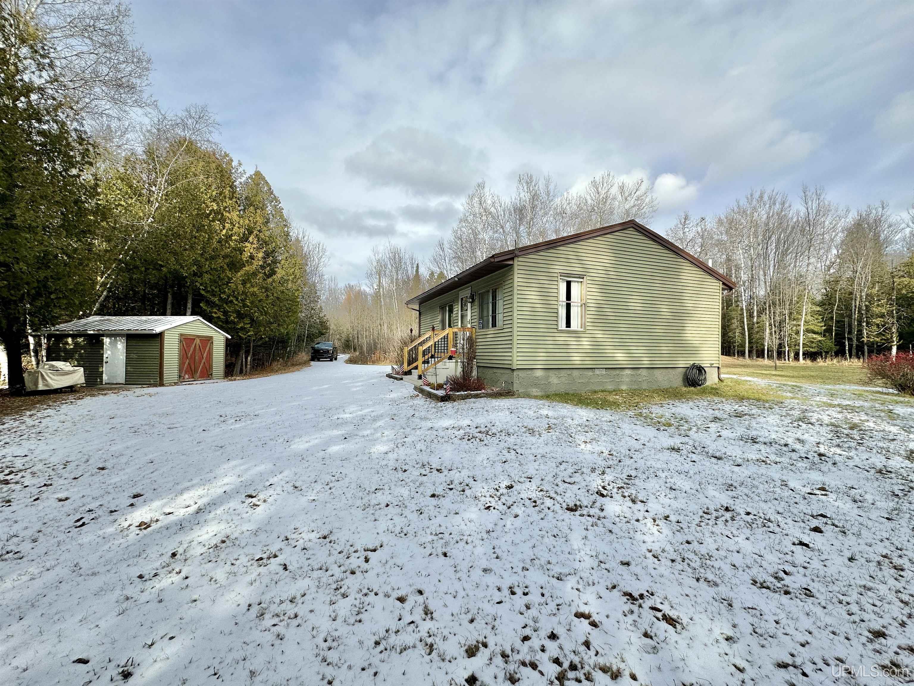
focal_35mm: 14
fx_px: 370
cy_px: 343
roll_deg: -0.3
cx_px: 457
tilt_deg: +0.8
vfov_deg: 85.7
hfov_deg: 102.1
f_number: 2.2
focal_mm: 2.22
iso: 40
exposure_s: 1/1453
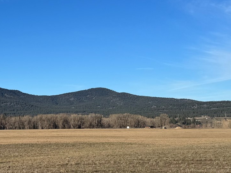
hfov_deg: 28.0
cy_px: 77
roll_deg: +1.9
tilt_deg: +6.5
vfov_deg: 21.6
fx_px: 454
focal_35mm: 68
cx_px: 49
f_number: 1.78
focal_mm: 6.76
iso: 80
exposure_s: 1/5814
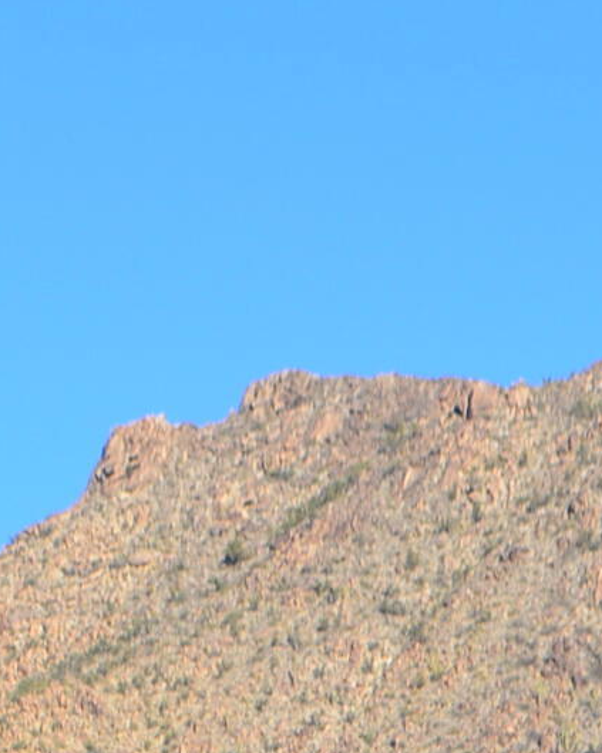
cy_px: 1396
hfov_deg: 3.5
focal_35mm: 439
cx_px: -448
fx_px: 9772
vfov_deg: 4.4
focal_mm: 55
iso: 200
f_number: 10
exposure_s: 1/320
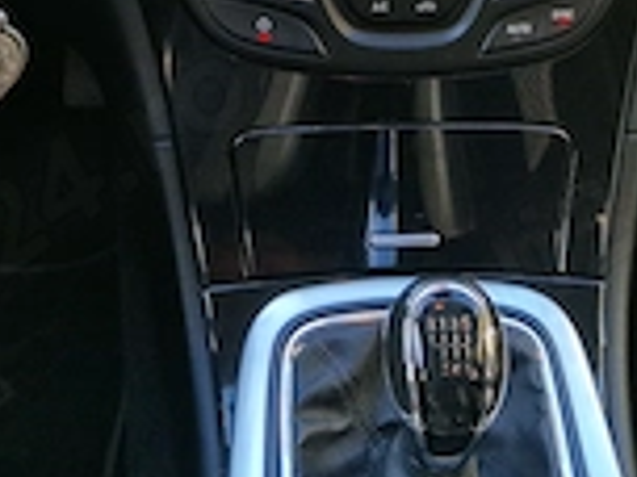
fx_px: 1675
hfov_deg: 21.5
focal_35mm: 91
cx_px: 268
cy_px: -339
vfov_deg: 14.6
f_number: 1.8
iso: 50
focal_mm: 5.4
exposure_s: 1/50
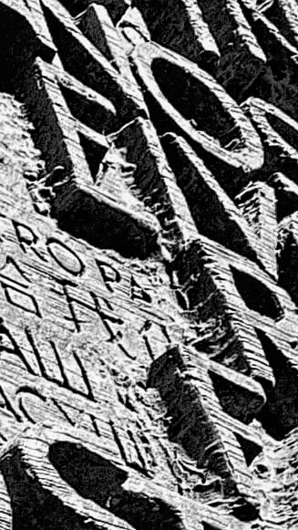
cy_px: 1098
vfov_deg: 13.2
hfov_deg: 7.4
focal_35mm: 138
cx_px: -685
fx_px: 1938
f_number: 22
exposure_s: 1/100
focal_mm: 18
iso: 500
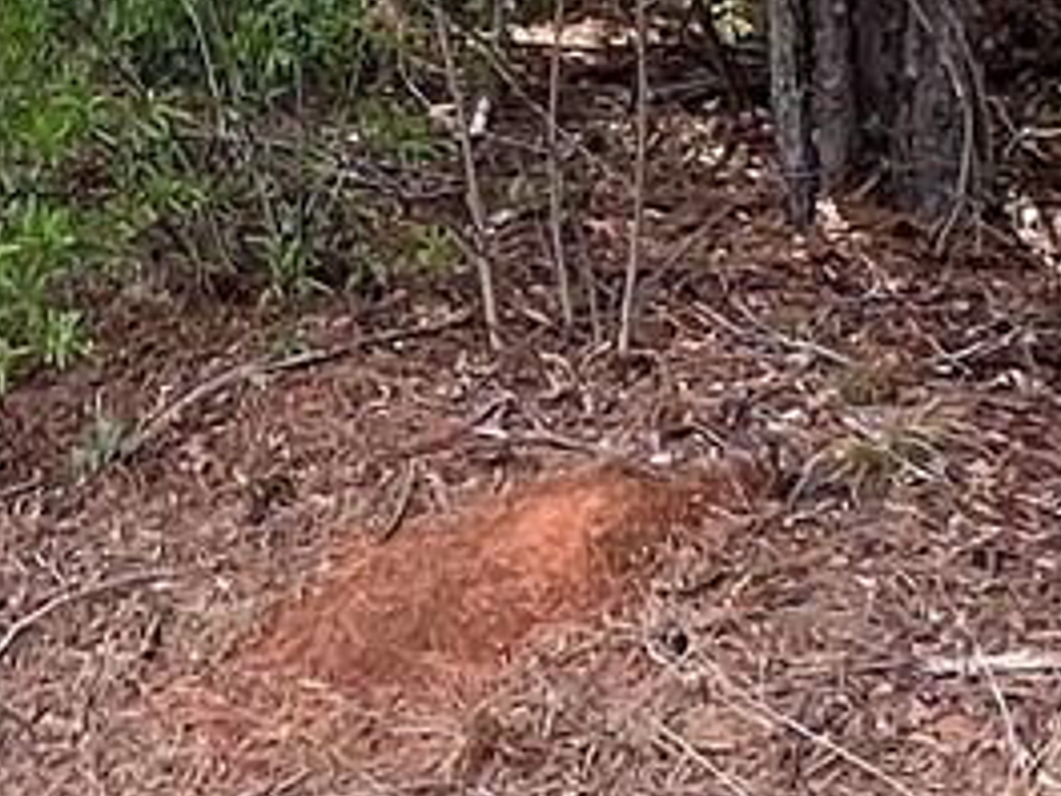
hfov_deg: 18.6
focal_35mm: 101
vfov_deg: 13.7
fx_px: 3096
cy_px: -418
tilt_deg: +0.4
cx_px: -149
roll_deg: -0.6
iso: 32
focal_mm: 1.57
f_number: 1.8
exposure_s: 1/145
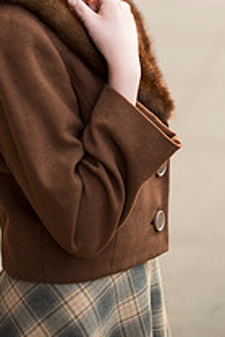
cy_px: -24
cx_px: 102
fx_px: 1011
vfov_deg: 18.3
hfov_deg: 12.7
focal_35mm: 108
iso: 200
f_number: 2
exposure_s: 1/400
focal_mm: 50
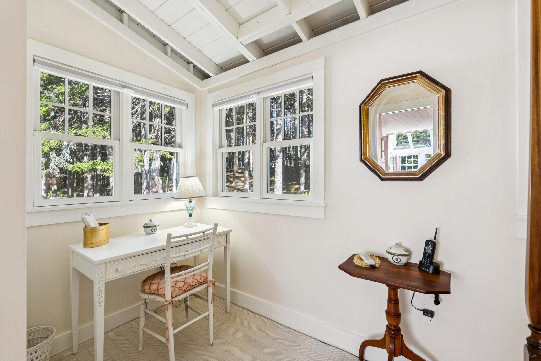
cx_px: 270
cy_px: 180
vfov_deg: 73.8
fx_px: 241
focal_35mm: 16
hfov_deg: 96.7
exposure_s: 1/50
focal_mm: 16
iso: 320
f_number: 7.1
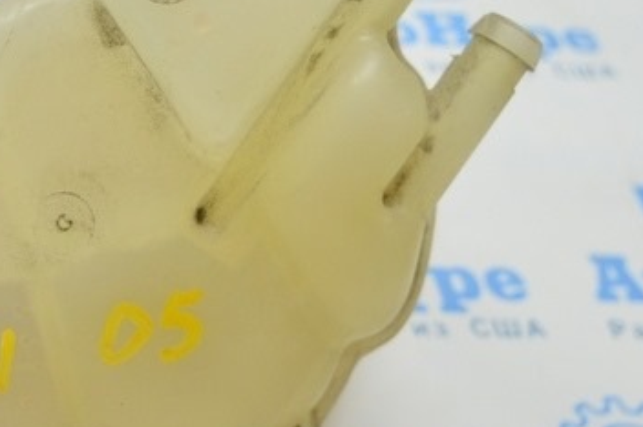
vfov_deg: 14.2
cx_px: -55
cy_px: 198
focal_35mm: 96
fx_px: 1713
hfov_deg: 20.3
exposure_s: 1/60
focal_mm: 22
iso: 400
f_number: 3.8
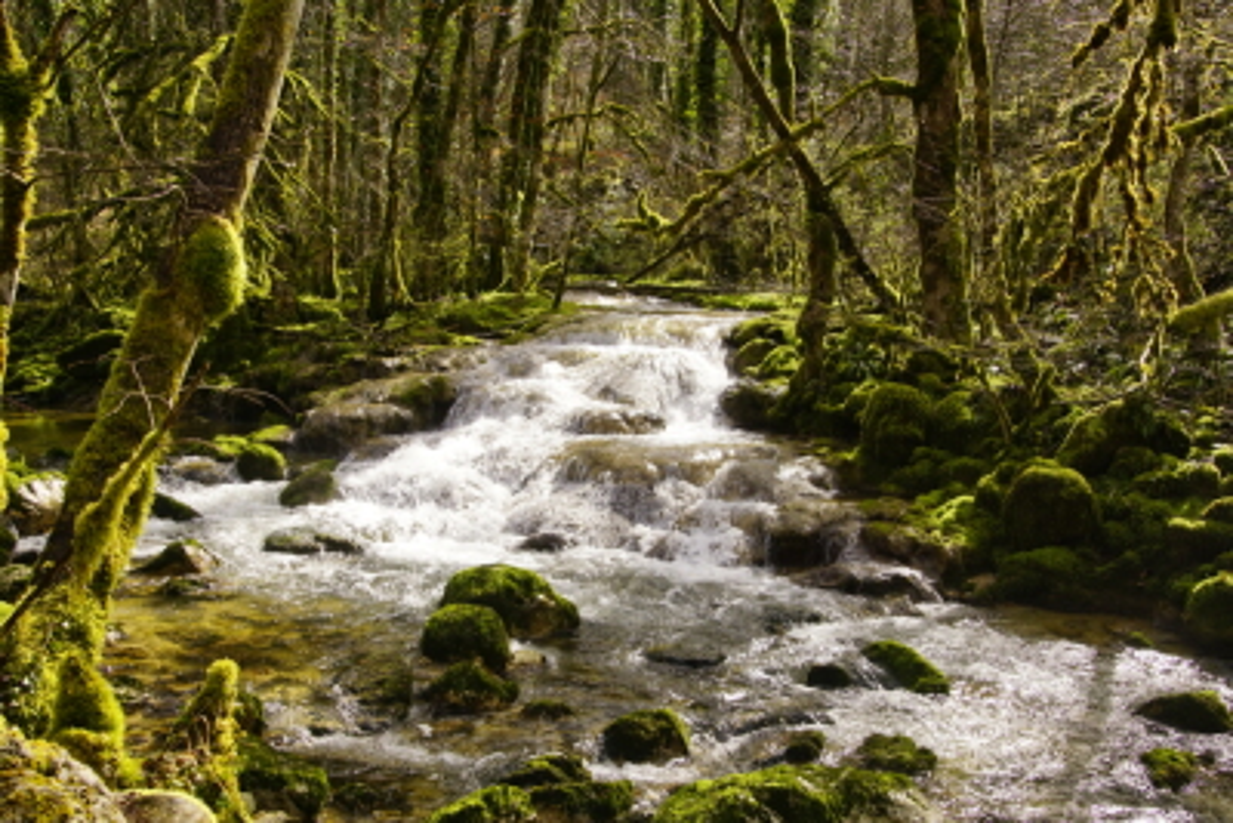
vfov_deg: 36.9
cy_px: 412
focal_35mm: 36
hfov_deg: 53.1
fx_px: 1233
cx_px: 616
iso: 320
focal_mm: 24
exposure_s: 1/160
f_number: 9
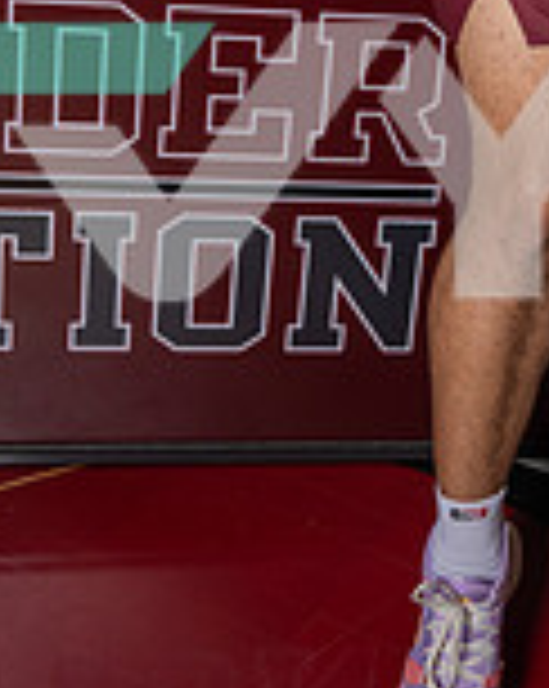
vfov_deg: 21.3
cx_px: 616
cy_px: -153
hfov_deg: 17.8
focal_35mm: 83
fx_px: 1689
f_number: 8
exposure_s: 1/250
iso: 500
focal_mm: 30
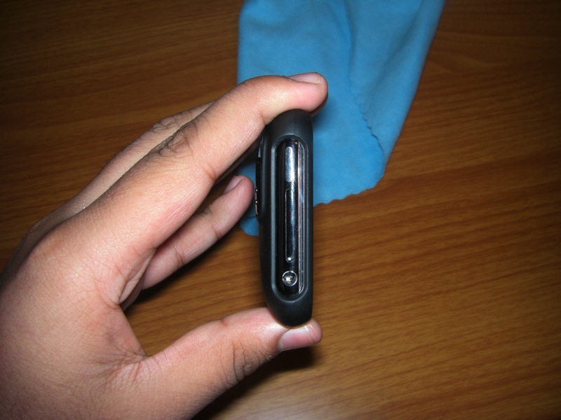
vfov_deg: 37.7
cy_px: 210
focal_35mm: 38
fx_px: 616
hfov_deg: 49.0
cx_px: 280
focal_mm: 6.3
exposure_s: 1/60
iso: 64
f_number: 4.6
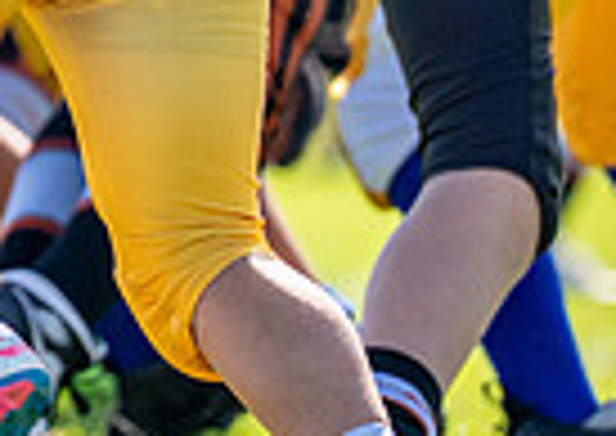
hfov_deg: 1.6
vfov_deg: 1.1
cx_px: -141
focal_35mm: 1265
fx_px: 22066
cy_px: -258
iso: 250
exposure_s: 1/3200
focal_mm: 200
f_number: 2.8
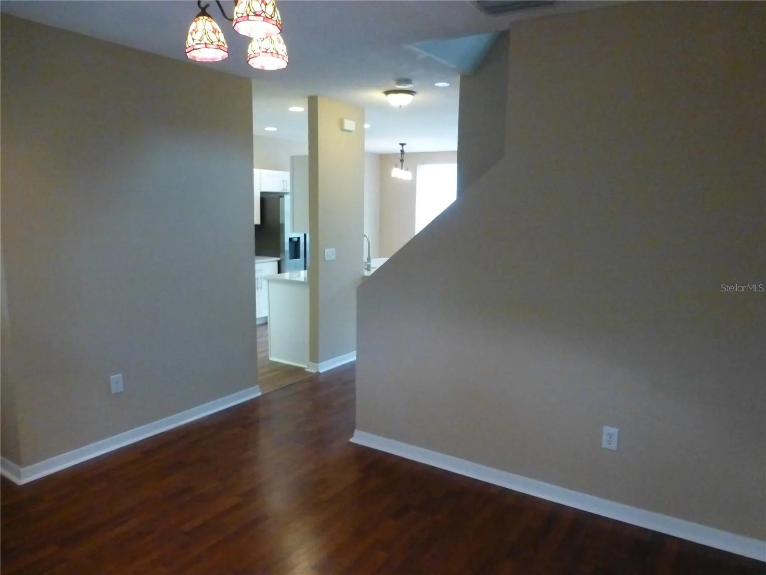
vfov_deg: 56.8
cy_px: 288
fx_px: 531
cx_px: 383
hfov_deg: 71.6
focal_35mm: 24
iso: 1600
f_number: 3.3
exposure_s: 1/80
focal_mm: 4.3
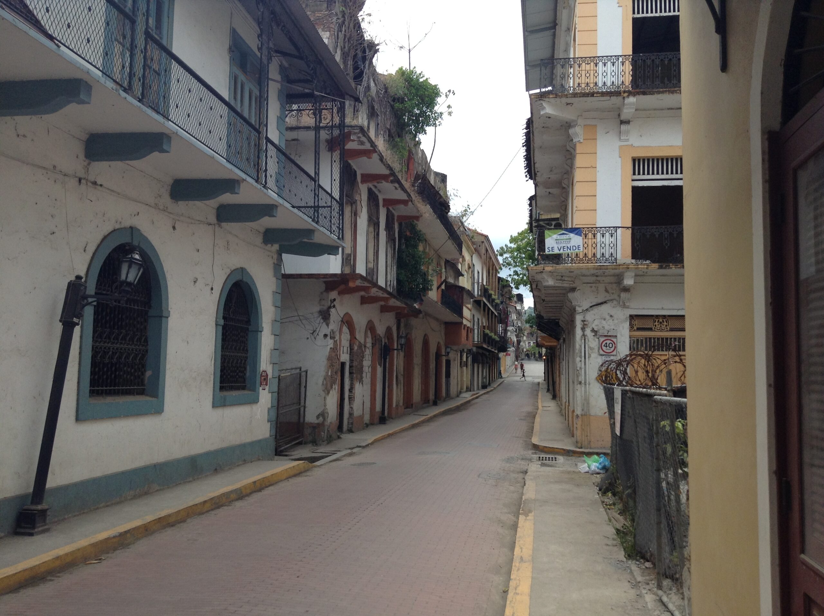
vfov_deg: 42.8
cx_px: 412
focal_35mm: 33
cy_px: 308
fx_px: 784
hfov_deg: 55.4
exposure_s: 1/495
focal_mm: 3.3
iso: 32
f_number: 2.4
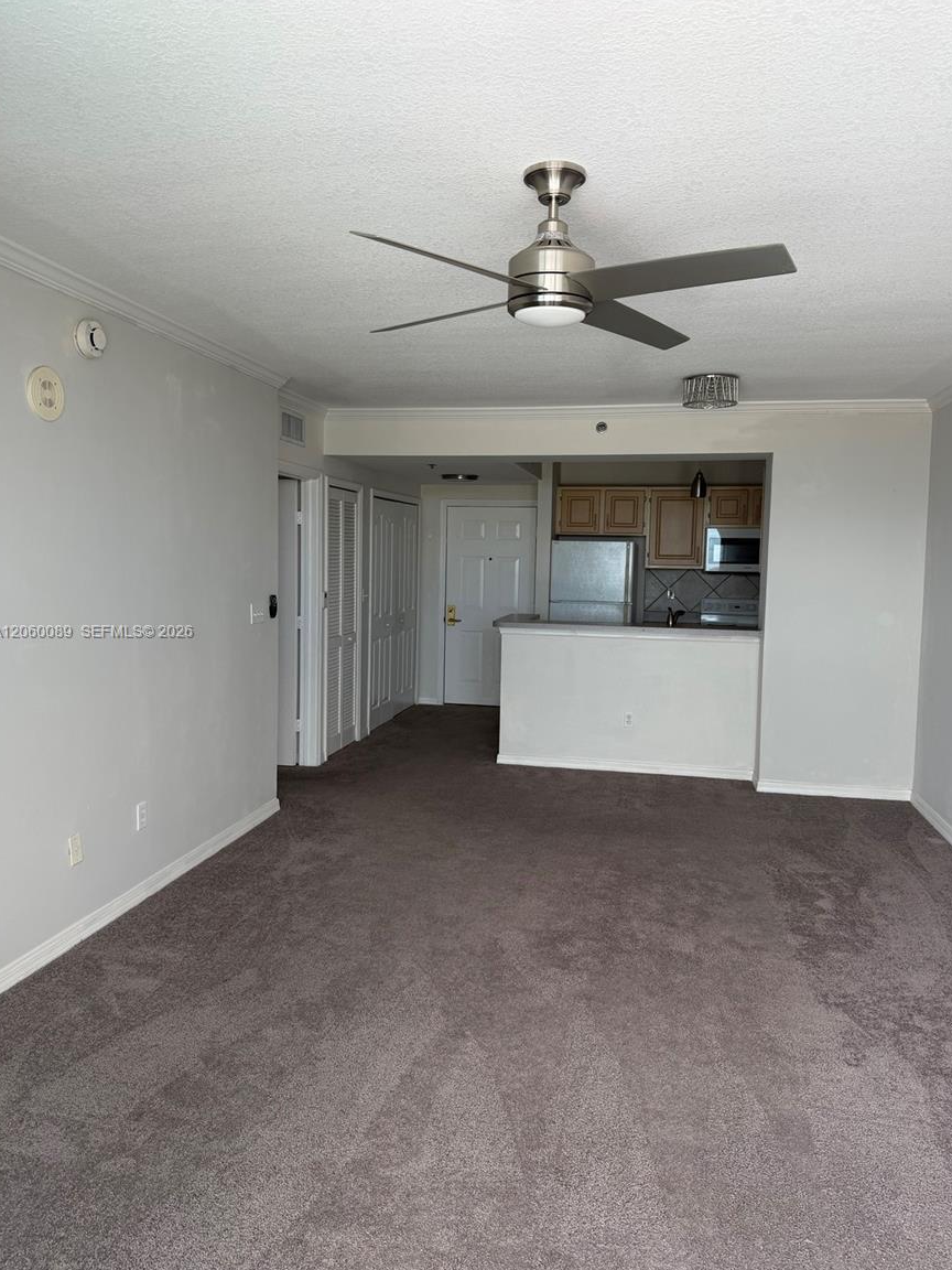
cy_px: 633
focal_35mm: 25
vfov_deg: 69.4
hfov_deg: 54.9
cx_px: 485
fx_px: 917
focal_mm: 6.76
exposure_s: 1/199
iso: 64
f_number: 1.78
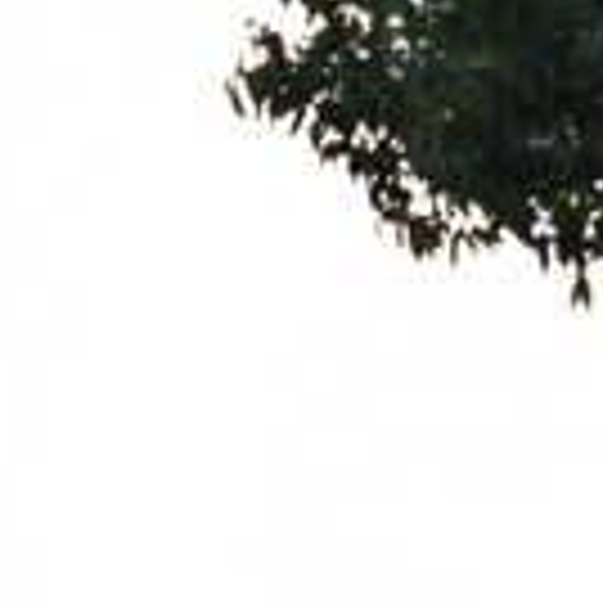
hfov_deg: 4.2
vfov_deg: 4.2
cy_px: 981
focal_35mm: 418
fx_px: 8229
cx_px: -526
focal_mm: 55
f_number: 5.6
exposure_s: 1/40
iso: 100
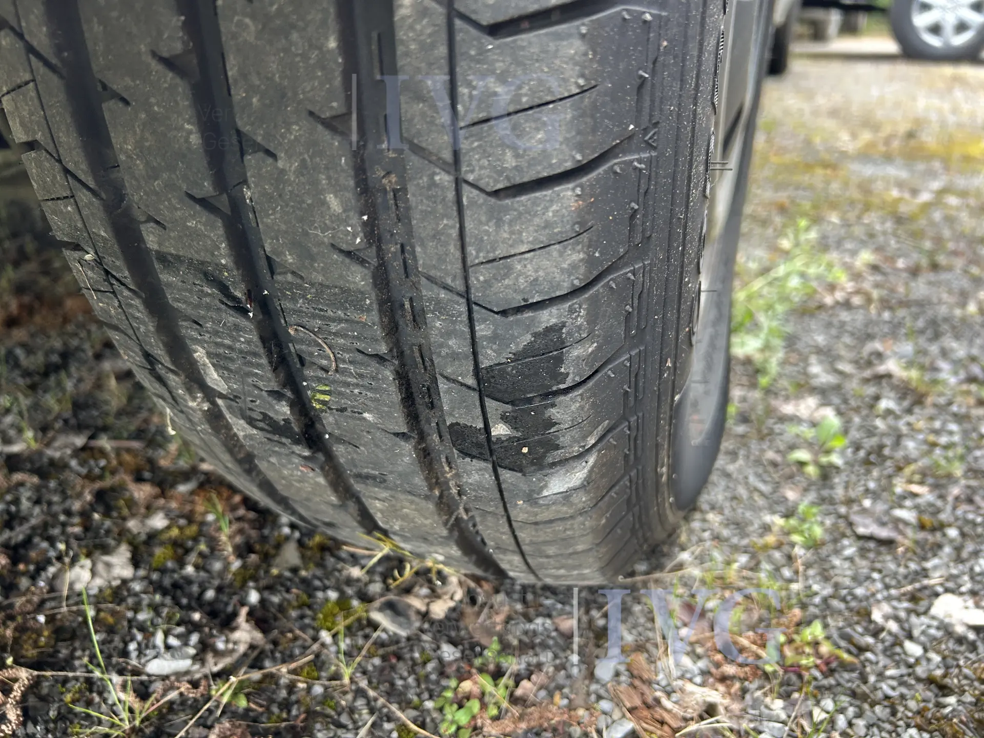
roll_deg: +0.2
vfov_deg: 53.1
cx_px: 492
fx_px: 739
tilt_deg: -26.2
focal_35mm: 26
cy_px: 369
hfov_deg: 67.3
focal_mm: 5.7
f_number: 1.5
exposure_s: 1/121
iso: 125
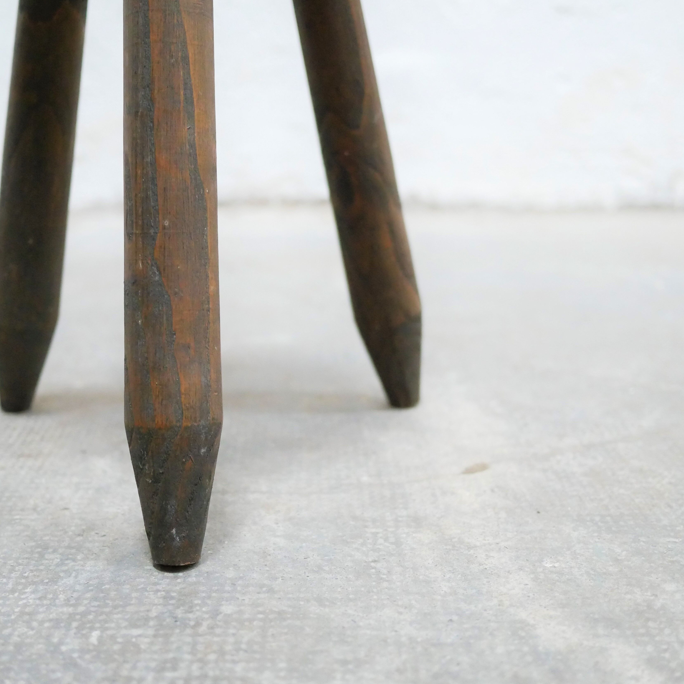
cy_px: 342
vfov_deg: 35.4
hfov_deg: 35.3
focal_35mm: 48
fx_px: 1073
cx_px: 302
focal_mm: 20
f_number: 1.7
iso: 3200
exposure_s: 1/50
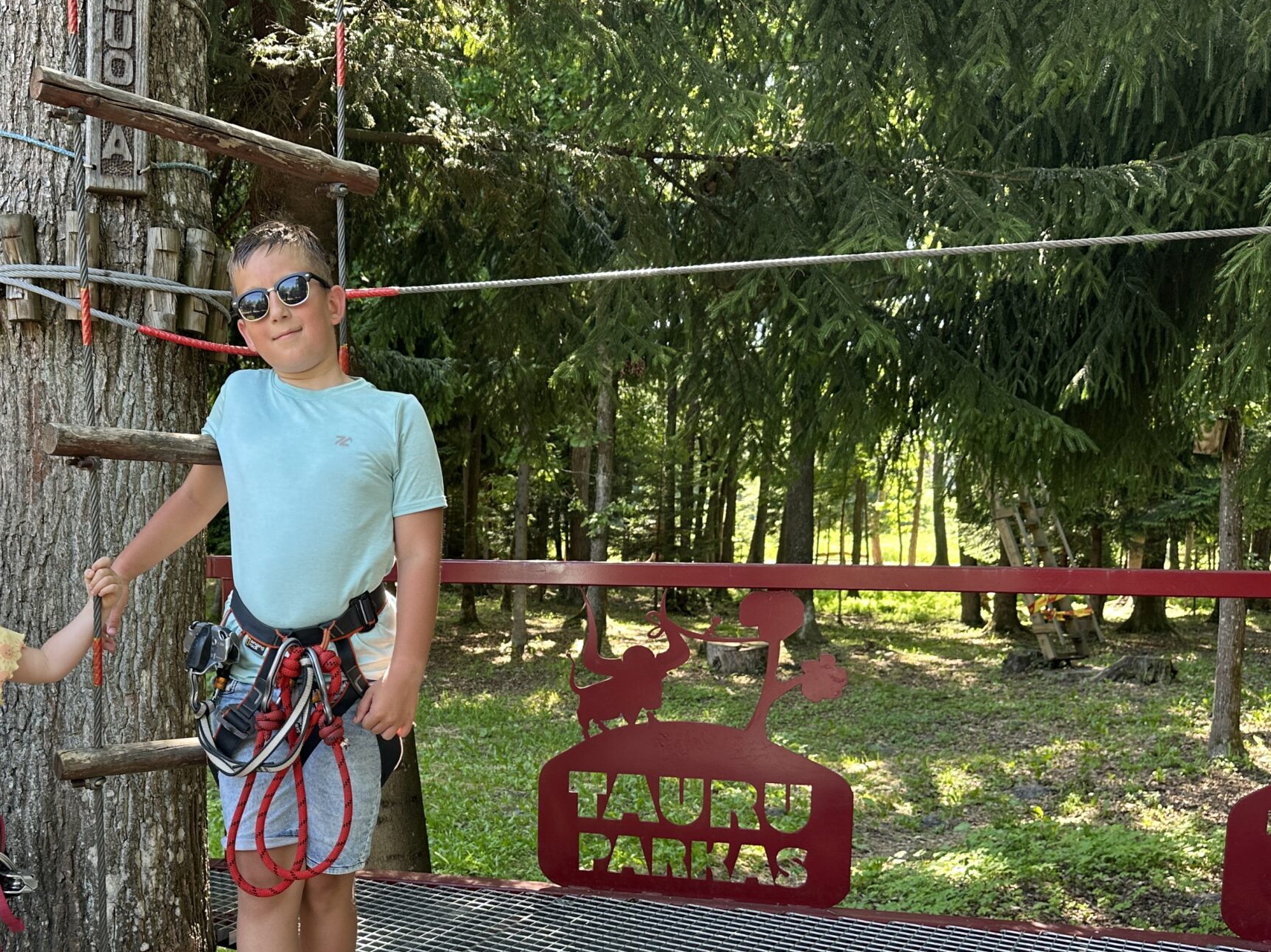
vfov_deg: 39.2
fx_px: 1322
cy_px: 640
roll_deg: -0.7
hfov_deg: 50.2
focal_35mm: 36
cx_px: 402
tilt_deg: -5.6
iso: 80
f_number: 1.78
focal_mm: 6.86
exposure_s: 1/121
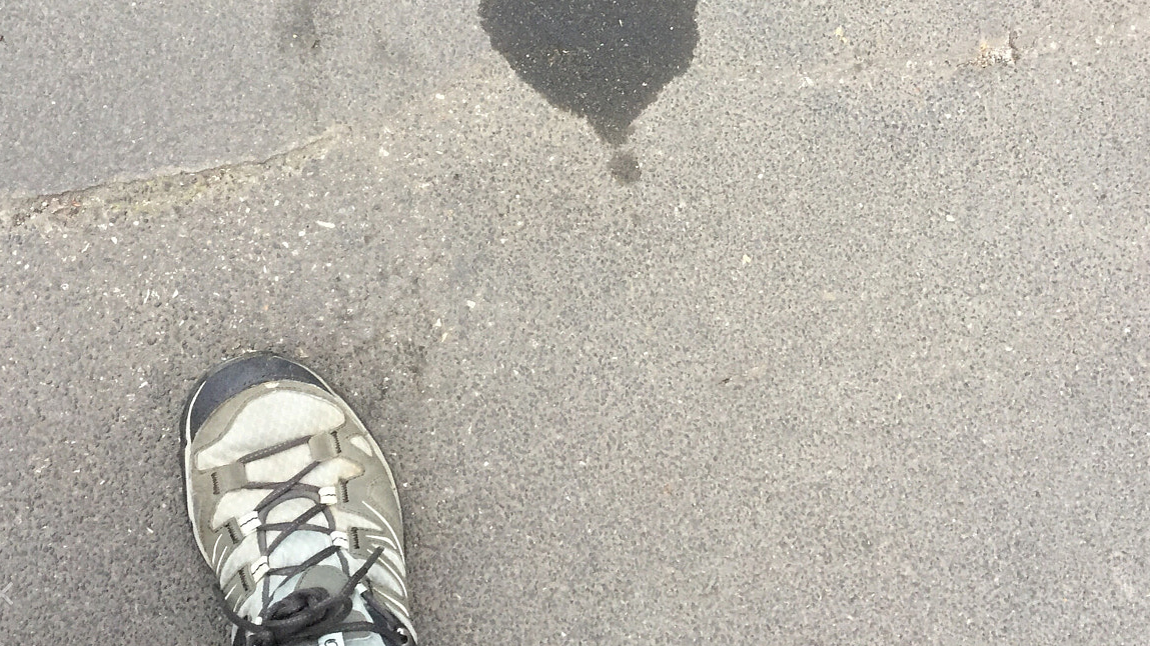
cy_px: 136
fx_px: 1342
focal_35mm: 44
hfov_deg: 46.4
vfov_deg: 26.6
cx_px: 565
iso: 160
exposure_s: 1/33
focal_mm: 4.15
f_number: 2.2
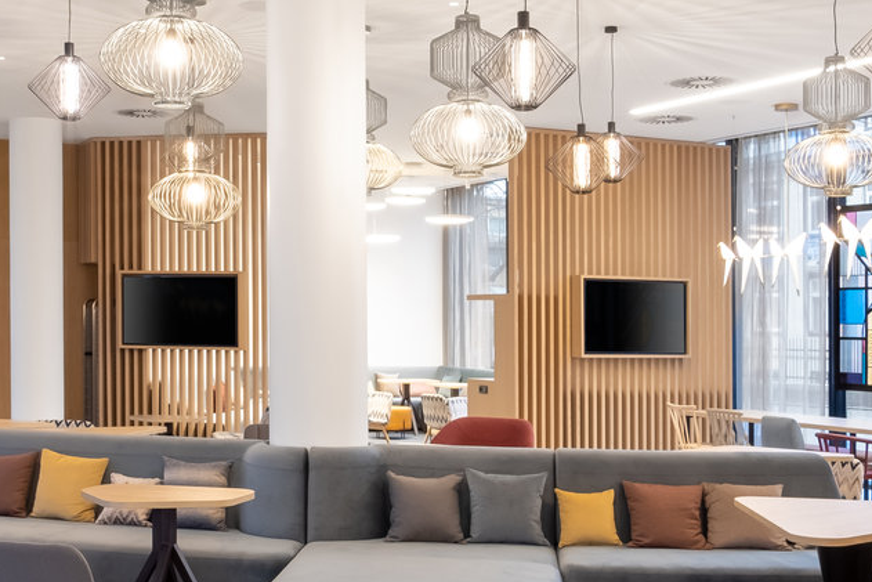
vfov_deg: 26.5
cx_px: 323
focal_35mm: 51
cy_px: 270
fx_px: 1236
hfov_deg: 38.6
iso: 400
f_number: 10
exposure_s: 1/10
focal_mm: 12
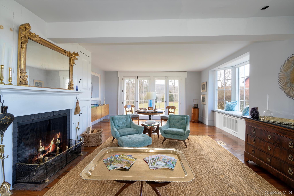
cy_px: 98
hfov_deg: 96.7
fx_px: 131
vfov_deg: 73.7
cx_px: 147
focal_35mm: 16
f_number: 11
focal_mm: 16
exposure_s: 1/20
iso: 320
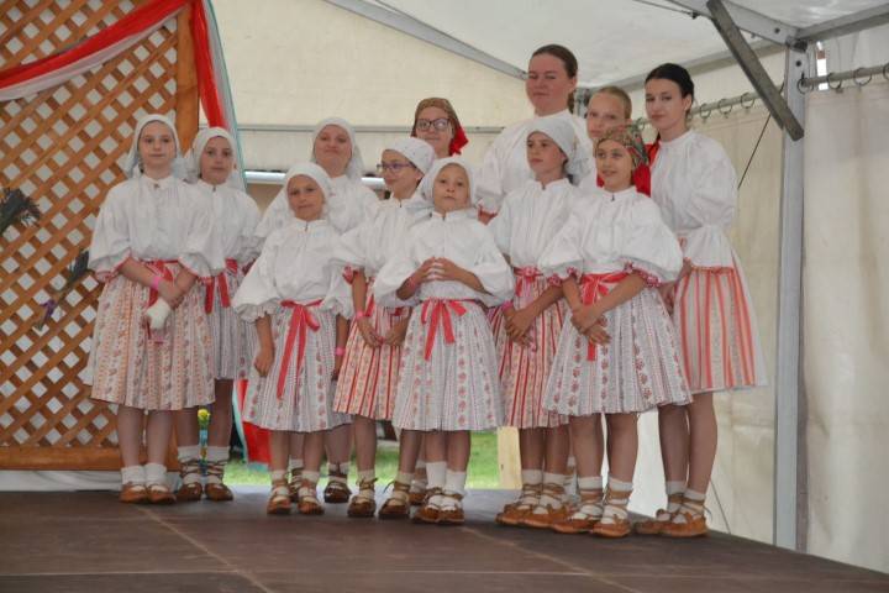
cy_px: 296
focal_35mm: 105
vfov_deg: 13.0
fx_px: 2593
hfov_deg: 19.5
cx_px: 444
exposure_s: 1/60
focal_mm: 70
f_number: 5.3
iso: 2500
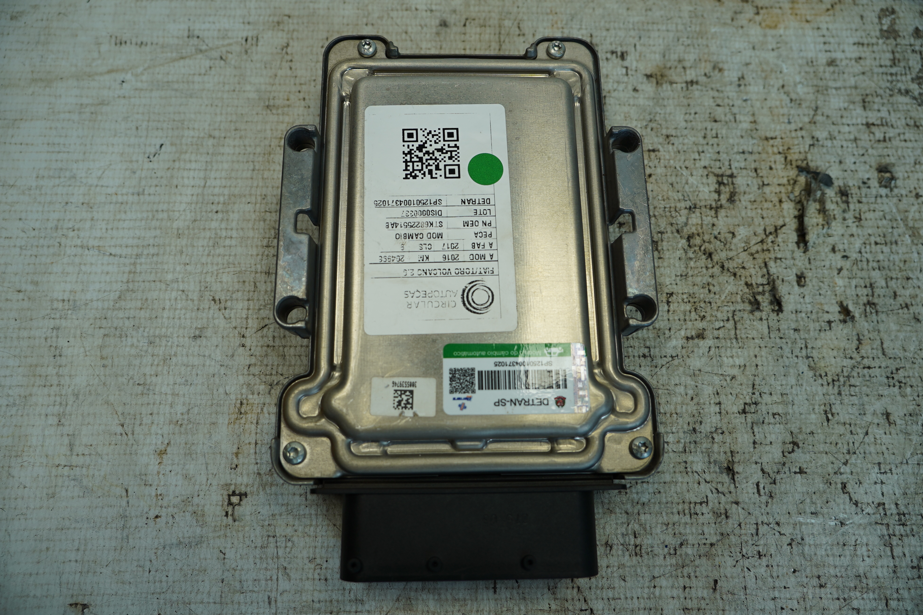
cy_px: 308
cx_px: 462
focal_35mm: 24
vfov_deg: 53.1
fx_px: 615
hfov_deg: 73.7
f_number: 4
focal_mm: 16
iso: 200
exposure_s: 1/160
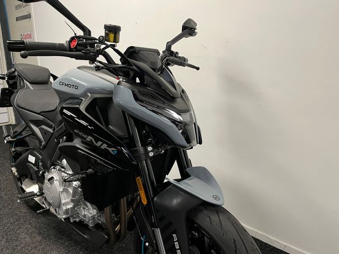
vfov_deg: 53.1
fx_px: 255
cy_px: 127
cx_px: 170
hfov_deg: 67.3
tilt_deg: -15.0
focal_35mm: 26
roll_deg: -0.1
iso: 100
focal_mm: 5.1
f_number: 1.6
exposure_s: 1/50
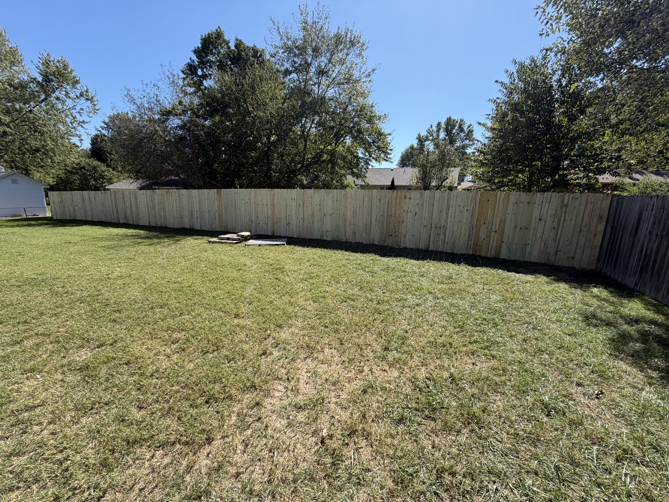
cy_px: 251
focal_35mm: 14
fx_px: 271
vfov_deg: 85.7
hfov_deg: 102.1
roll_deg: -1.1
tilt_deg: -11.0
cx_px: 334
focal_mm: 2.22
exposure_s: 1/770
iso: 32
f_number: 2.2
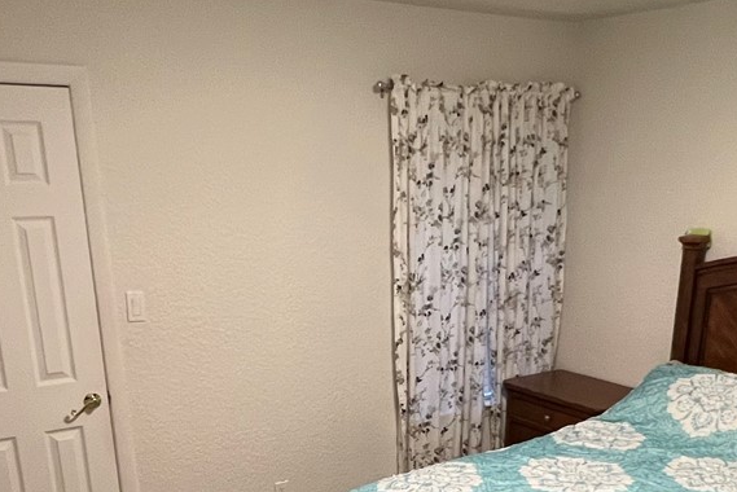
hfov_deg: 50.6
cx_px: 399
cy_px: 483
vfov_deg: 32.5
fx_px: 778
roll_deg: +0.4
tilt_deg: -23.0
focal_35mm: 38
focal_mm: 1.57
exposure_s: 1/60
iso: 250
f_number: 1.8
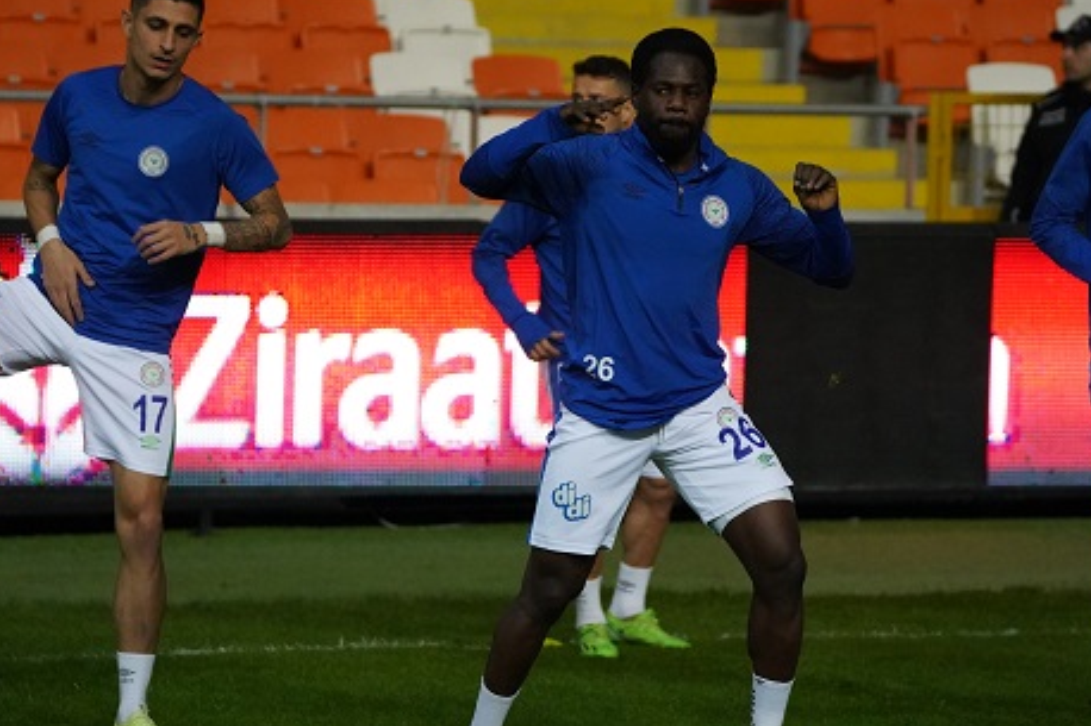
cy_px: 333
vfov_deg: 5.6
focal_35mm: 245
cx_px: 503
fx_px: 7422
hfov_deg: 8.4
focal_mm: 187
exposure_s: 1/2000
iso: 10000
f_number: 5.6
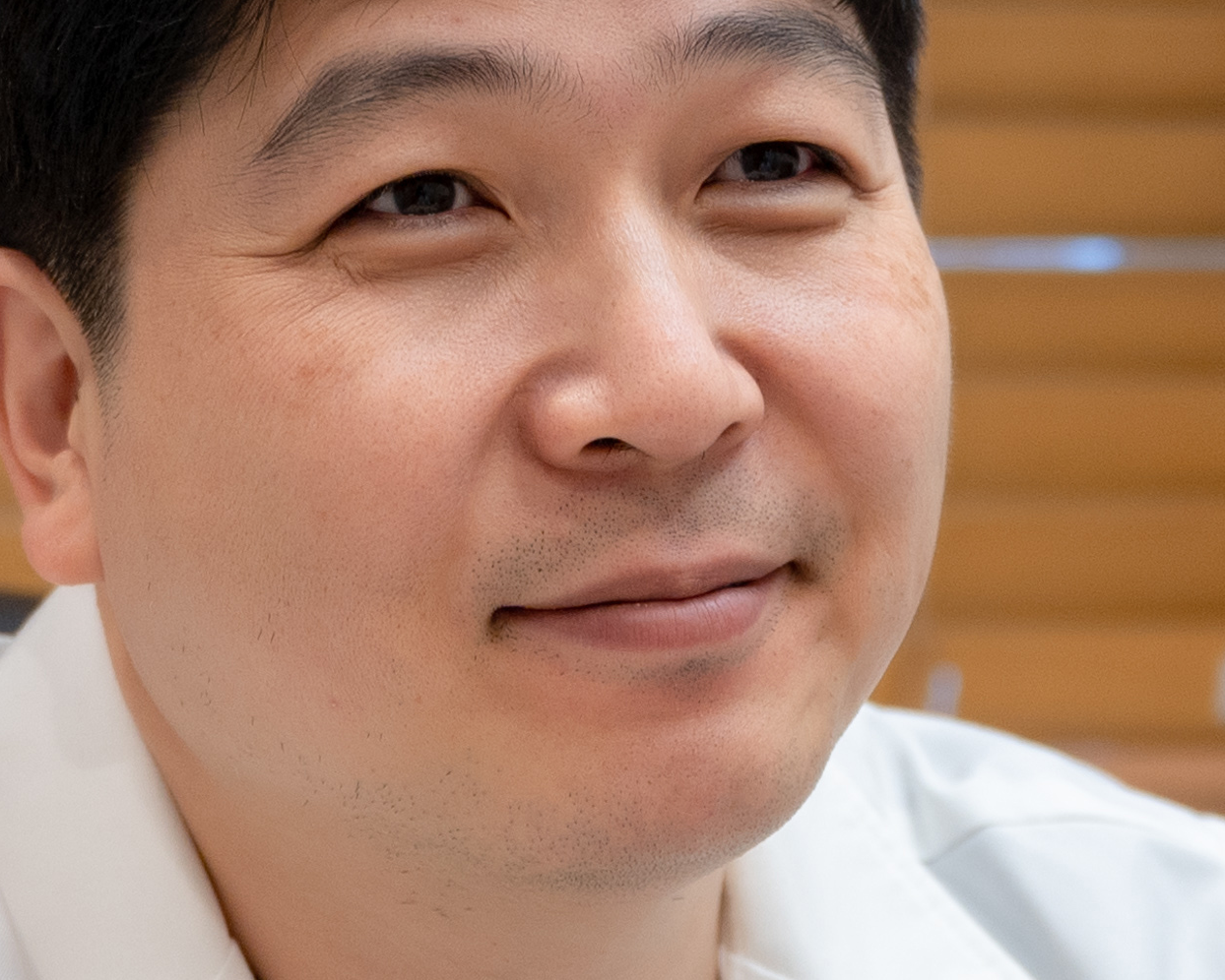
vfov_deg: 7.9
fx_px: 7108
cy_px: 962
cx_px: 675
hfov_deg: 9.8
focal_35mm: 196
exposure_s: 1/125
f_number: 2.8
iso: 400
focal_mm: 43
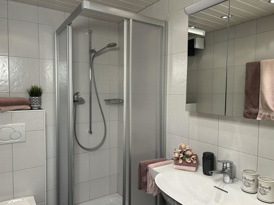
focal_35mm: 26
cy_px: 102
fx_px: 206
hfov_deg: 67.3
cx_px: 137
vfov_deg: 53.1
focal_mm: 5.7
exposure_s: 1/100
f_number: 1.5
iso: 50
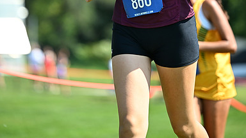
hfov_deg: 8.5
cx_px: 123
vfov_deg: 4.8
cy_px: -12
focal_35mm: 253
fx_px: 1650
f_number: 2.8
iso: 400
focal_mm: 160
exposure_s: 1/2500
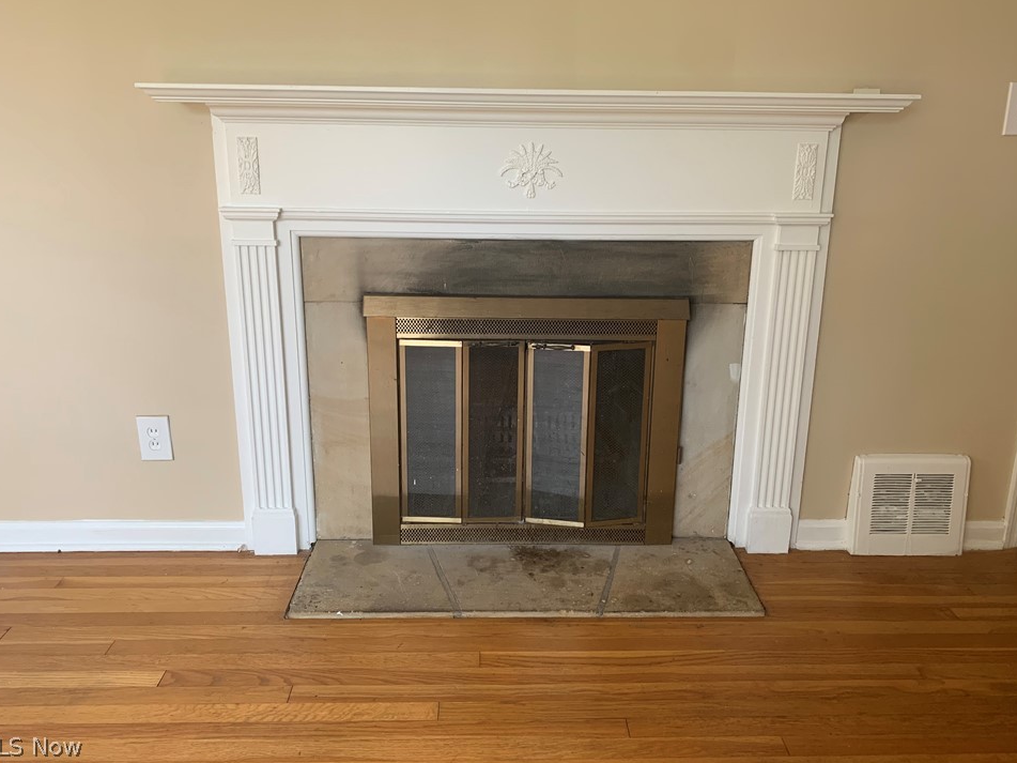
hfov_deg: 63.4
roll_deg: -1.3
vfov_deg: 49.7
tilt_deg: -15.4
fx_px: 823
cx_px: 518
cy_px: 353
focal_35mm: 28
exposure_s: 1/121
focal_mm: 4.25
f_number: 1.8
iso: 80
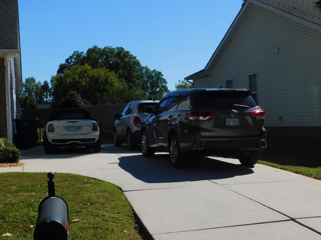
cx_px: 138
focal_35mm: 53
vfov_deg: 27.4
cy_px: 154
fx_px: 491
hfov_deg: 36.1
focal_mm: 7.1
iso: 125
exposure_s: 1/1250
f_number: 3.6
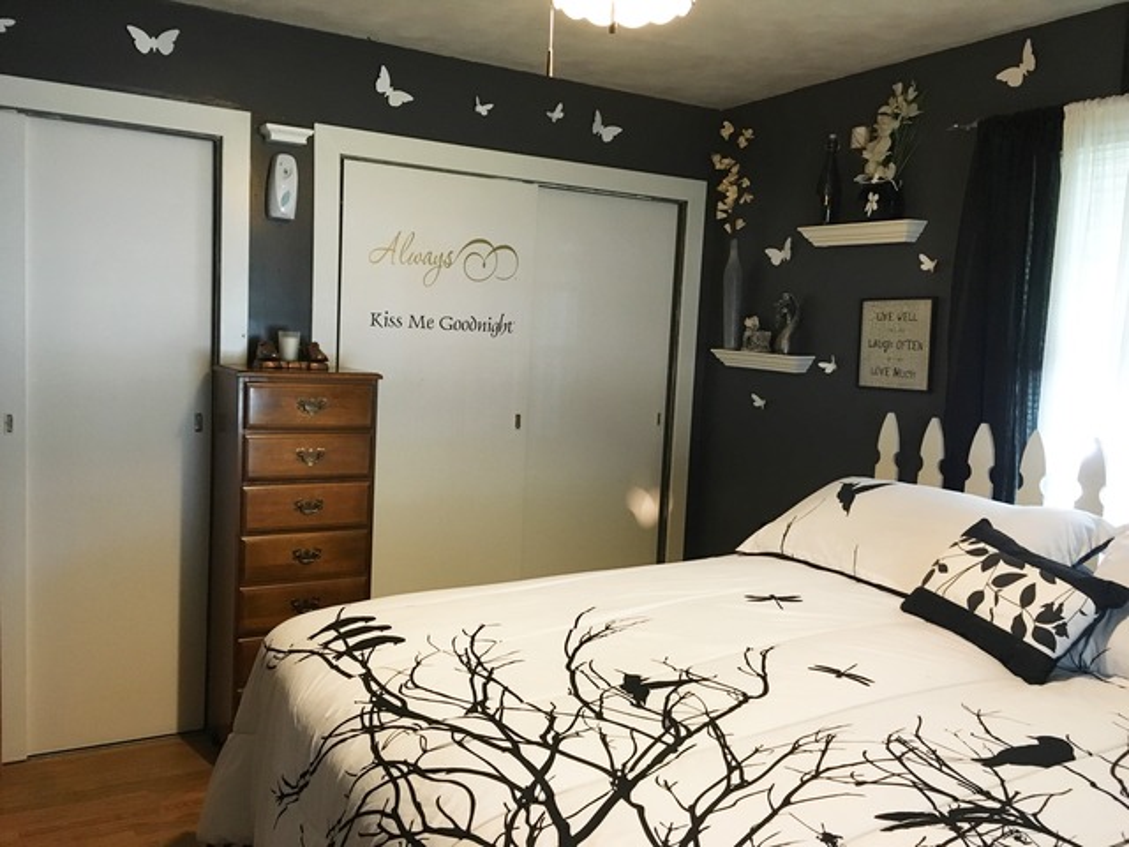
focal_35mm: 29
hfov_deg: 61.7
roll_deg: -3.3
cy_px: 424
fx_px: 946
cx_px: 564
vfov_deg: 48.2
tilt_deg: -5.7
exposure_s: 1/15
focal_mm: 4.15
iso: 200
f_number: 2.2
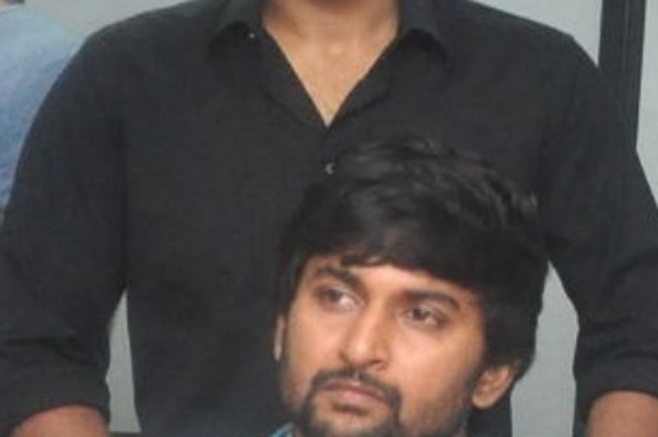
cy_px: 130
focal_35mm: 203
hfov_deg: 9.2
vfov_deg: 6.7
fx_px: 3705
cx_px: 1553
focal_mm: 26
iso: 1600
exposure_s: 1/125
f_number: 6.3
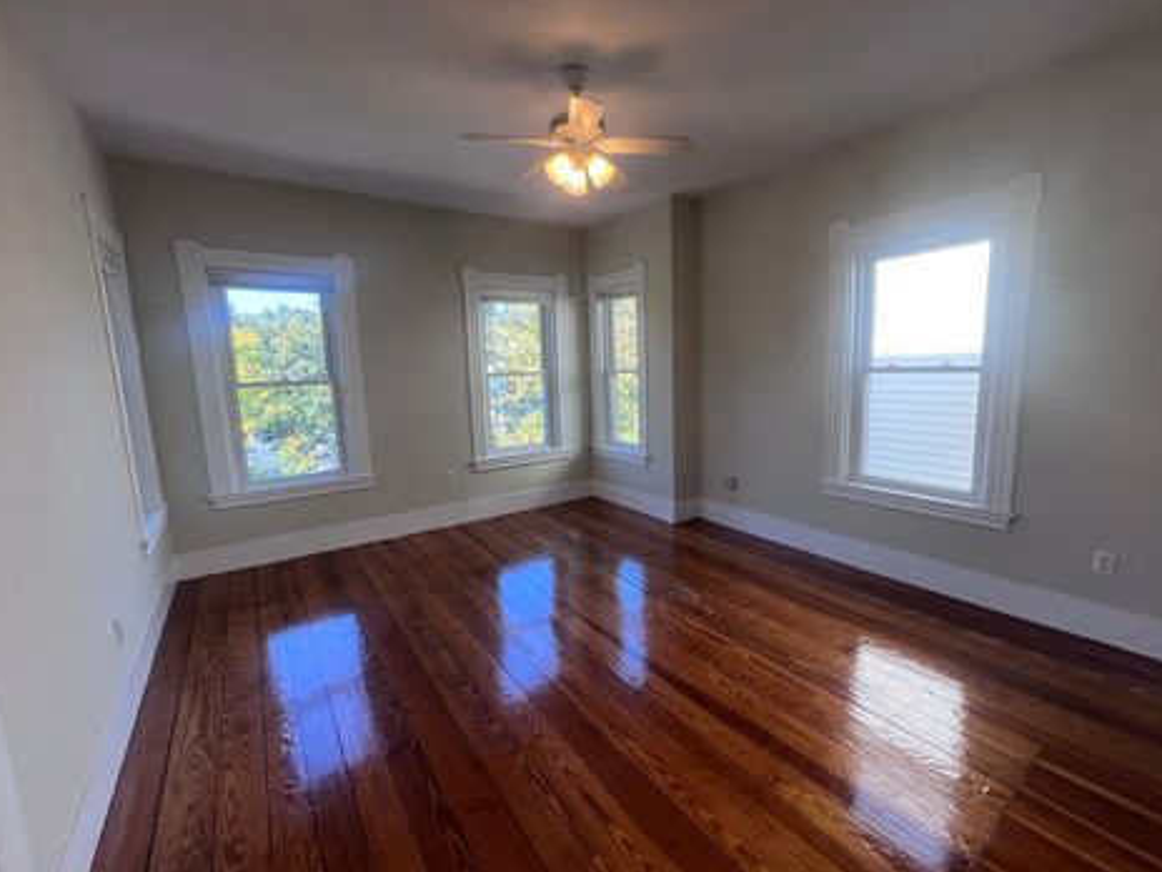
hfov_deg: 102.0
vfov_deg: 85.7
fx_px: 470
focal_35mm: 14
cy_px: 442
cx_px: 614
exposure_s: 1/120
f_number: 1.8
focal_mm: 1.57
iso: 80
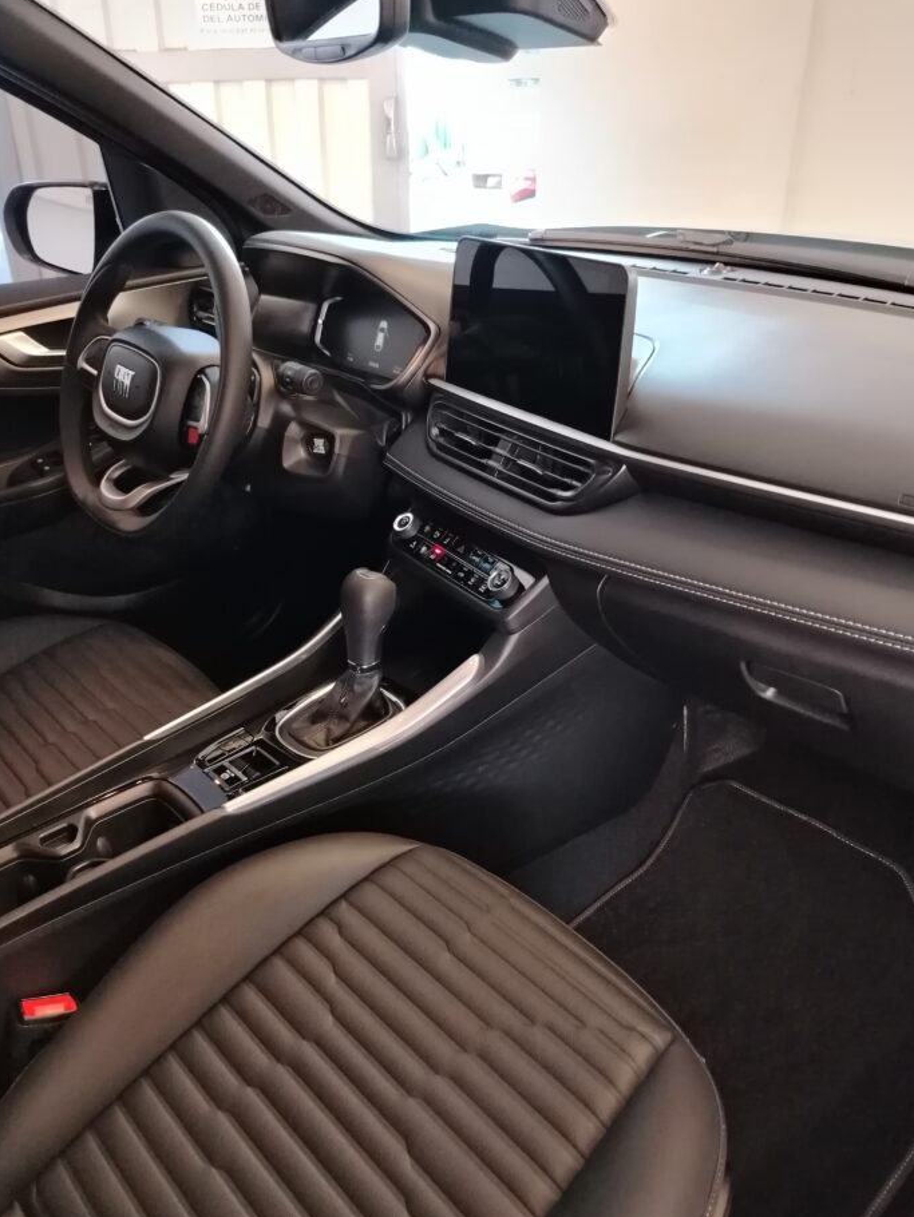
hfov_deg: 51.4
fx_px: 950
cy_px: 614
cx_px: 446
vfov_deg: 65.3
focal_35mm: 27
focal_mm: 5.25
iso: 2119
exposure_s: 1/25
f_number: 1.75
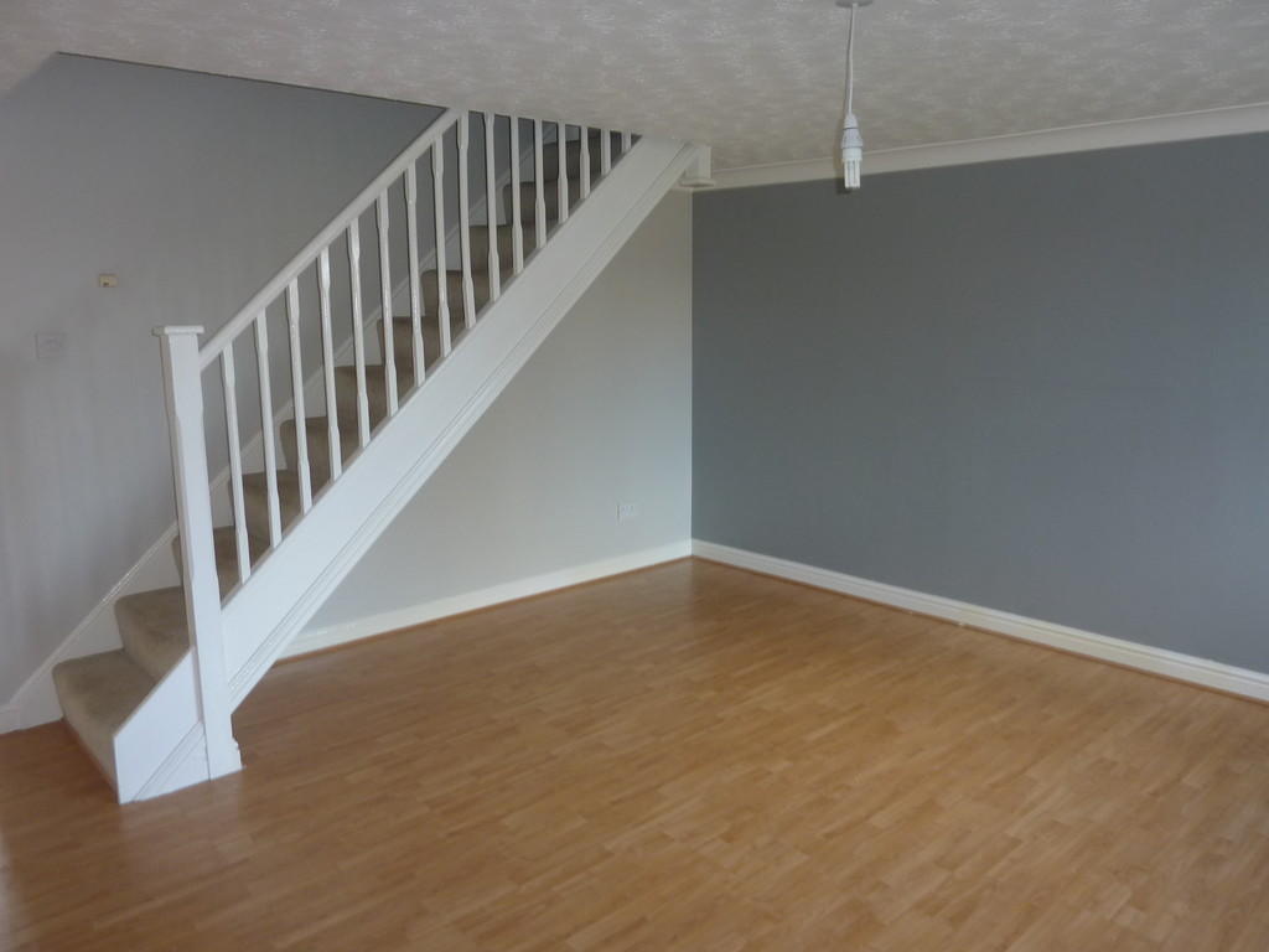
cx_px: 634
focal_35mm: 25
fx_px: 916
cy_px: 476
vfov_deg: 54.9
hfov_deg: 69.4
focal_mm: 4.1
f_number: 3.3
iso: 125
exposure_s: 1/30
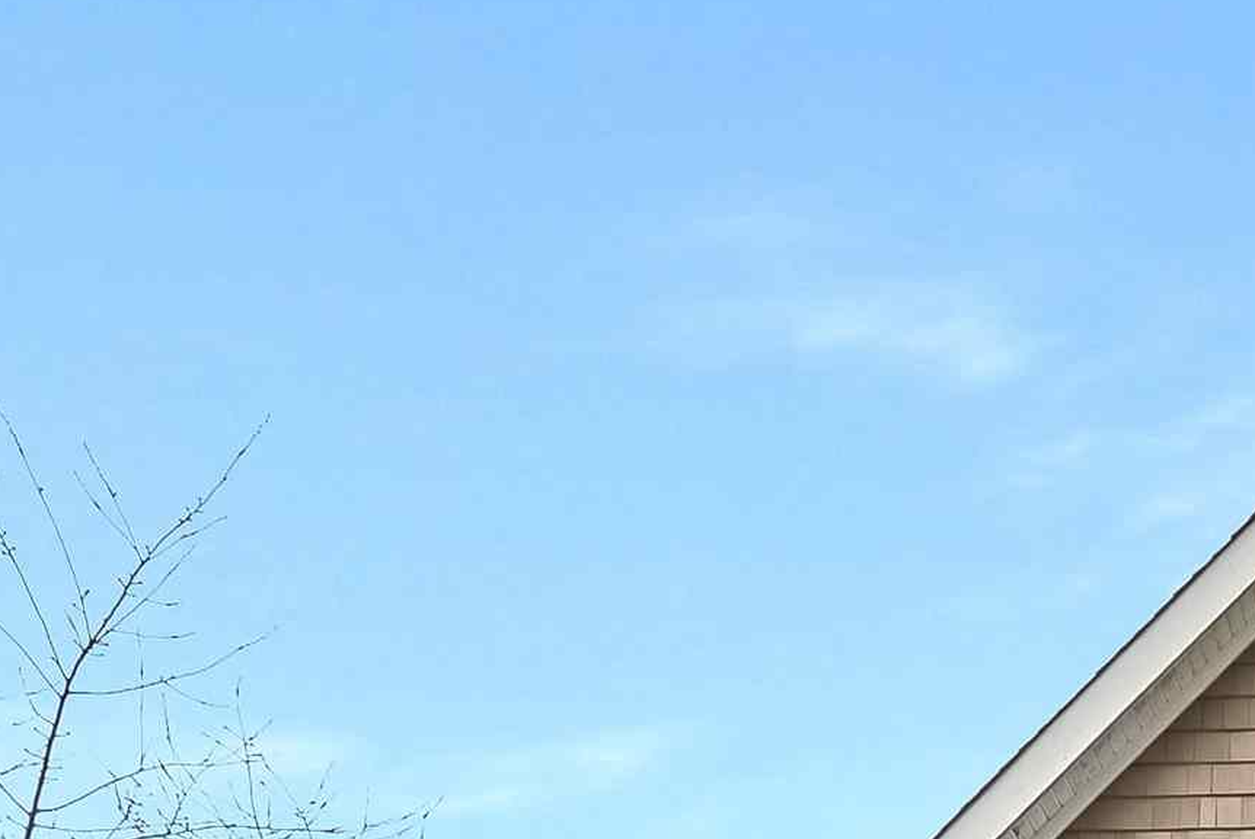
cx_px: 1788
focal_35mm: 57
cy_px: 1217
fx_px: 1988
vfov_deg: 20.7
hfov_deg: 27.0
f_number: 5.6
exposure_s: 1/100
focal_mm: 16
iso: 80
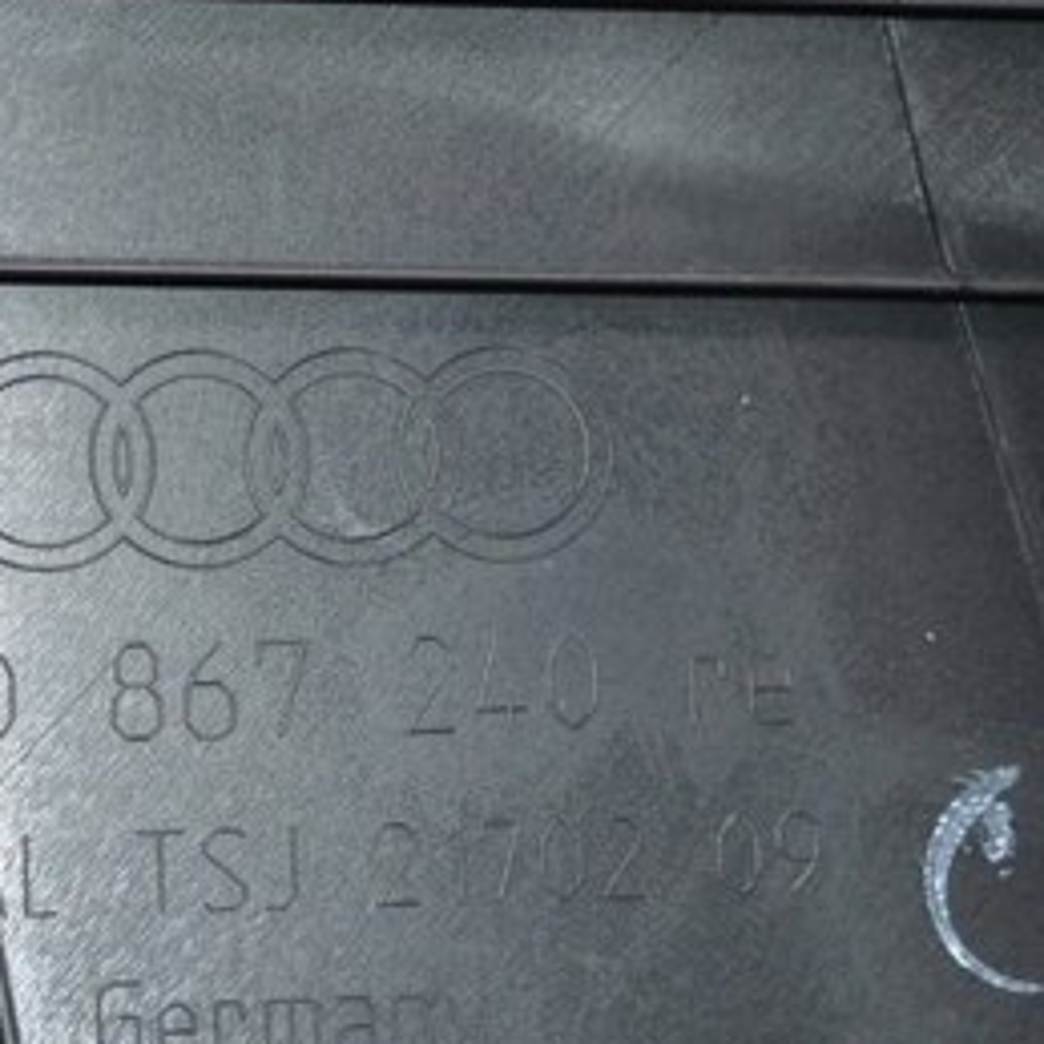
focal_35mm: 107
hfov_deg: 16.0
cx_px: 81
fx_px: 3651
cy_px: 667
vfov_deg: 16.2
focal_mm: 34
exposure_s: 1/60
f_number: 4.5
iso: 1000
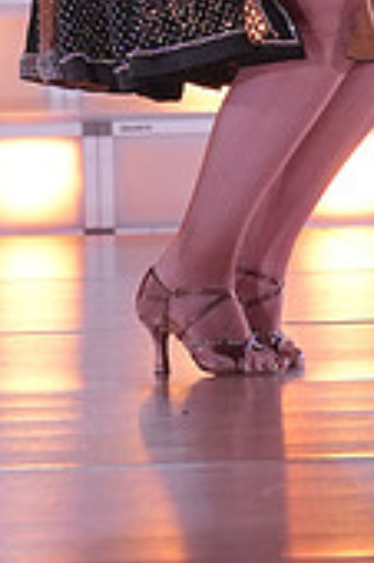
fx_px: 7089
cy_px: -328
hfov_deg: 3.0
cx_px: 151
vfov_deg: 4.5
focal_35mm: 454
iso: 1600
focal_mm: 89
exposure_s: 1/400
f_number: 3.5
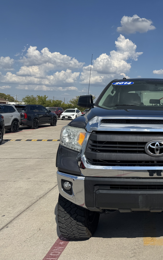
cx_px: 170
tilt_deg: -5.6
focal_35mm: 34
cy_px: 130
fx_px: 242
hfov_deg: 33.4
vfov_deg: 56.7
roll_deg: -1.0
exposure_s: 1/6410
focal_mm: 6.76
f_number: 1.78
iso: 80
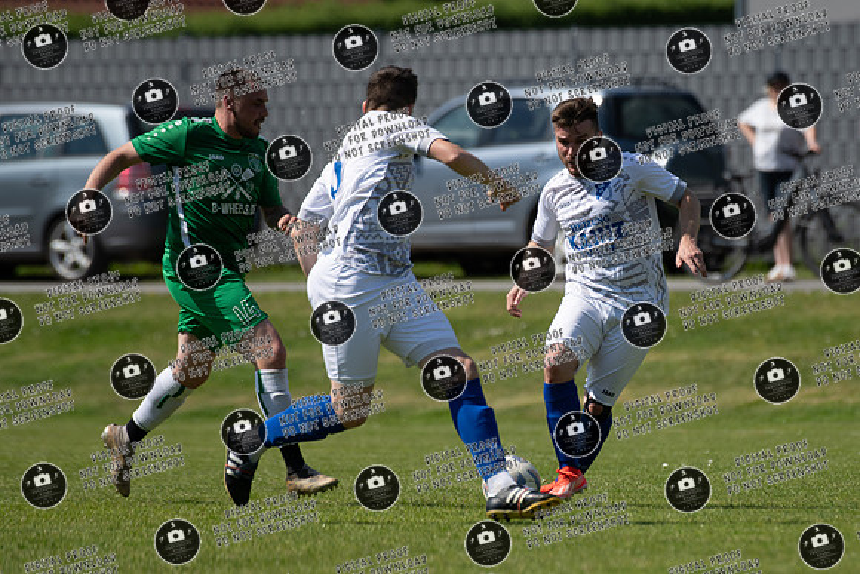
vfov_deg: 2.7
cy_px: 311
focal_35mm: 517
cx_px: 585
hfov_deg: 4.0
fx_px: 12349
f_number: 5.6
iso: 220
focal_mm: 380
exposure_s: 1/1600
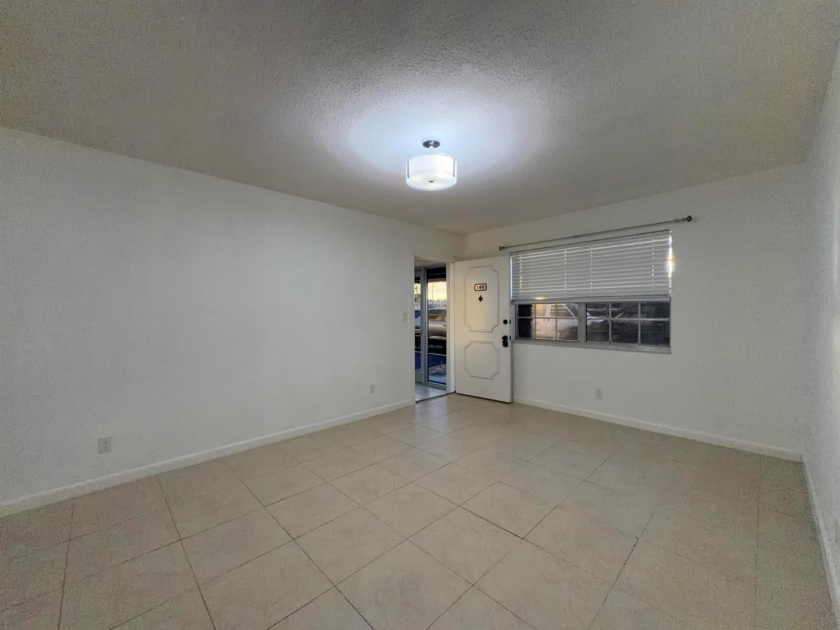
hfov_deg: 102.1
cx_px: 420
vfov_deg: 85.7
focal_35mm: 14
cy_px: 315
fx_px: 340
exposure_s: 1/120
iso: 320
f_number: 2.2
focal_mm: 2.22
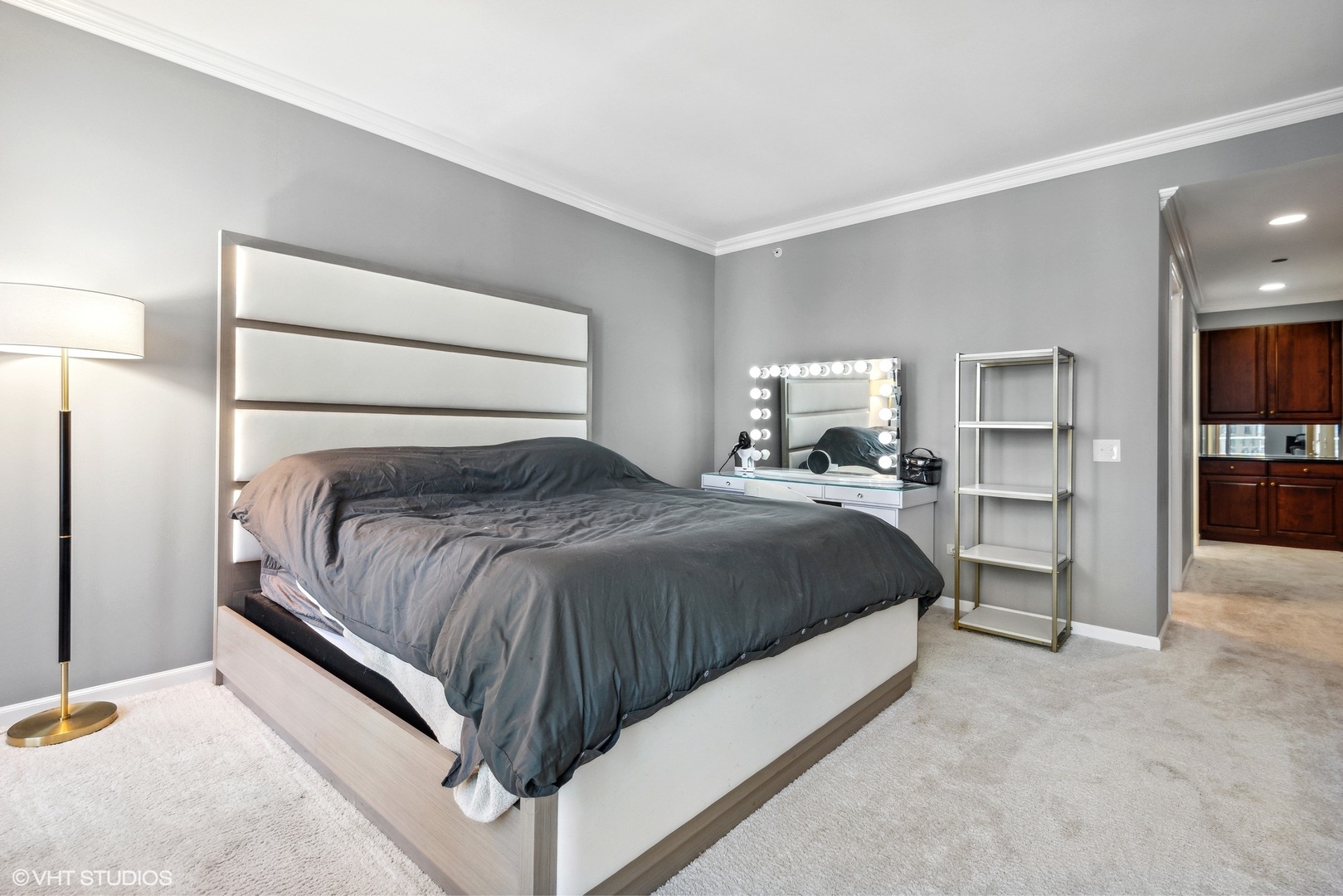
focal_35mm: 16
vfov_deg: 73.8
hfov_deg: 96.7
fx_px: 597
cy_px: 448
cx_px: 672
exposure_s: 1/60
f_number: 8
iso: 400
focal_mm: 16
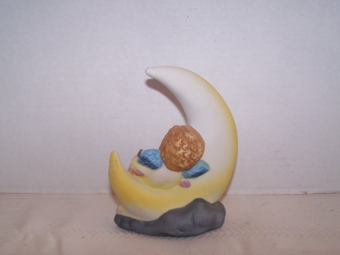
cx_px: 170
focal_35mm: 48
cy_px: 128
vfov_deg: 30.3
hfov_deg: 39.7
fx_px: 471
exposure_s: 1/20
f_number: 3
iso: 80
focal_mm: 8
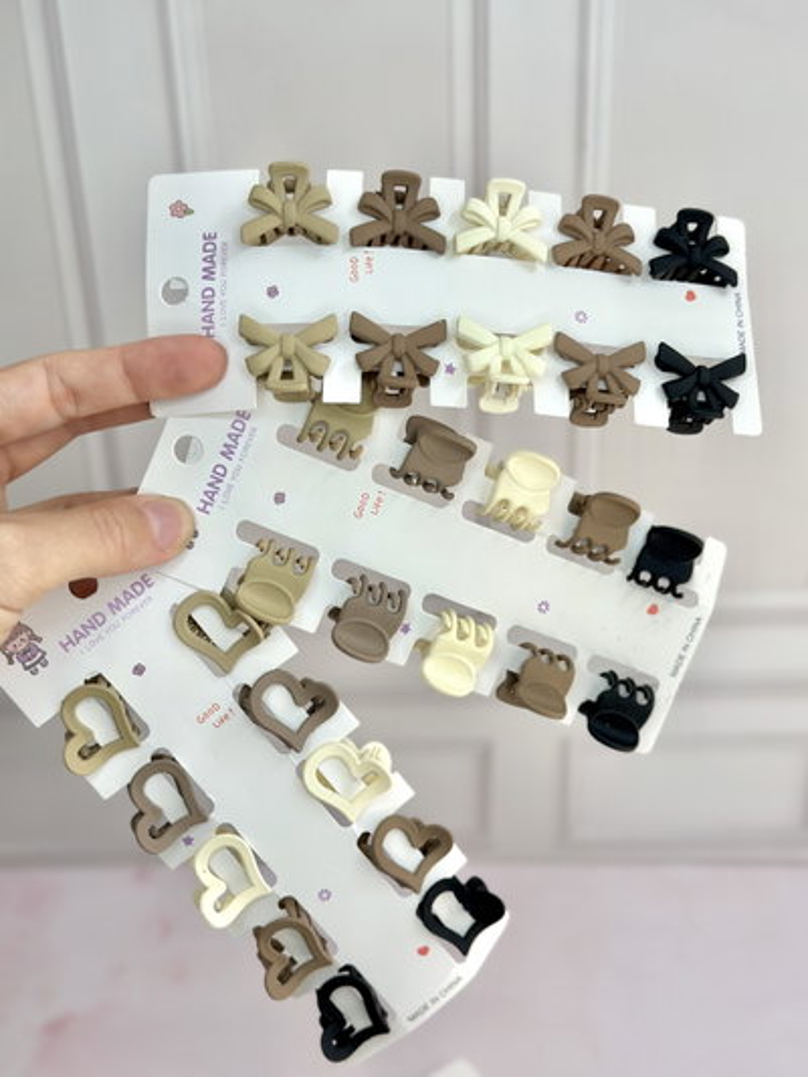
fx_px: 1493
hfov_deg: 30.3
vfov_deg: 39.6
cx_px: 404
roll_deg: +0.4
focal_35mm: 48
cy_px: 538
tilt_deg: -31.6
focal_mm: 6.86
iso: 80
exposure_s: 1/516
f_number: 1.78
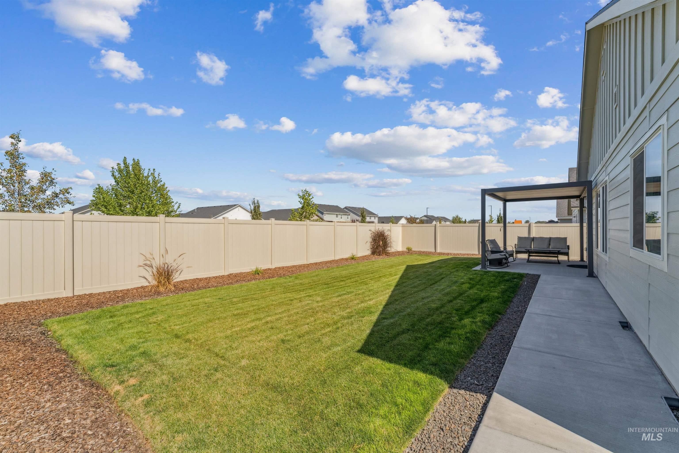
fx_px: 298
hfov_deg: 97.5
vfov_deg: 74.4
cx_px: 340
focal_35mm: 16
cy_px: 226
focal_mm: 15.8
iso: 400
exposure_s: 1/500
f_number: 13
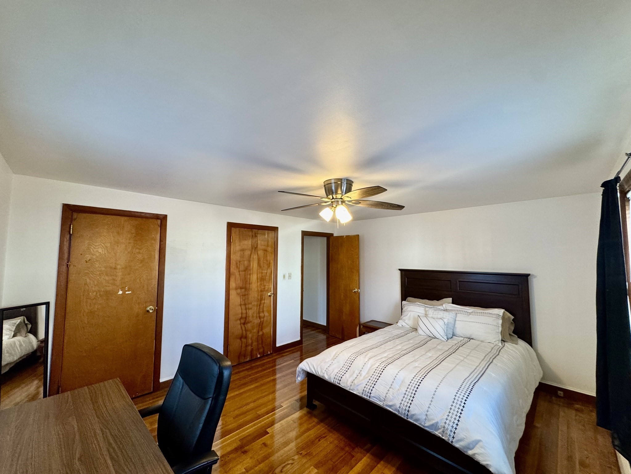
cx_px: 316
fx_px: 255
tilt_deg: +2.9
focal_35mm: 14
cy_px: 237
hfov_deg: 102.1
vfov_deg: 85.7
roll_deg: -0.4
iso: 200
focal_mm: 2.22
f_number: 2.2
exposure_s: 1/120
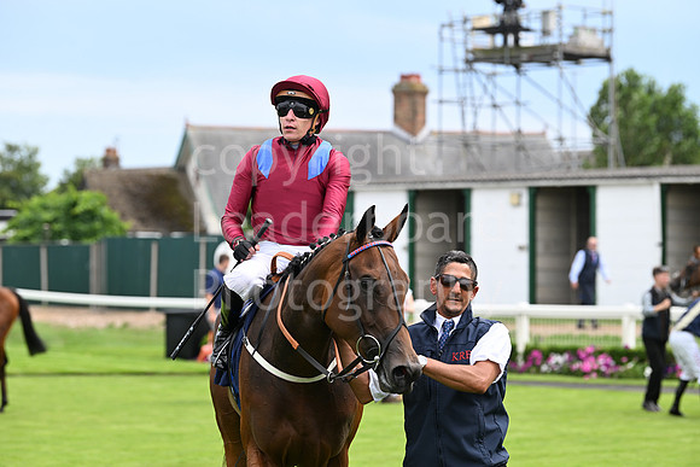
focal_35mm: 155
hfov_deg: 13.2
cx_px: 350
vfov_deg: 8.9
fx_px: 3014
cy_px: 234
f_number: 5
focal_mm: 155
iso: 500
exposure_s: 1/1250
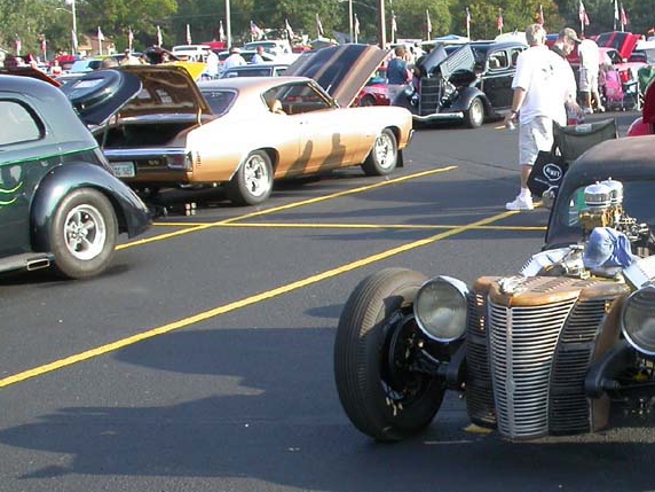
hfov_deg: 27.8
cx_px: 559
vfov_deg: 21.6
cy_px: 307
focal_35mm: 68
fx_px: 1287
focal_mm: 7.85
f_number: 5.3
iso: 100
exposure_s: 1/145
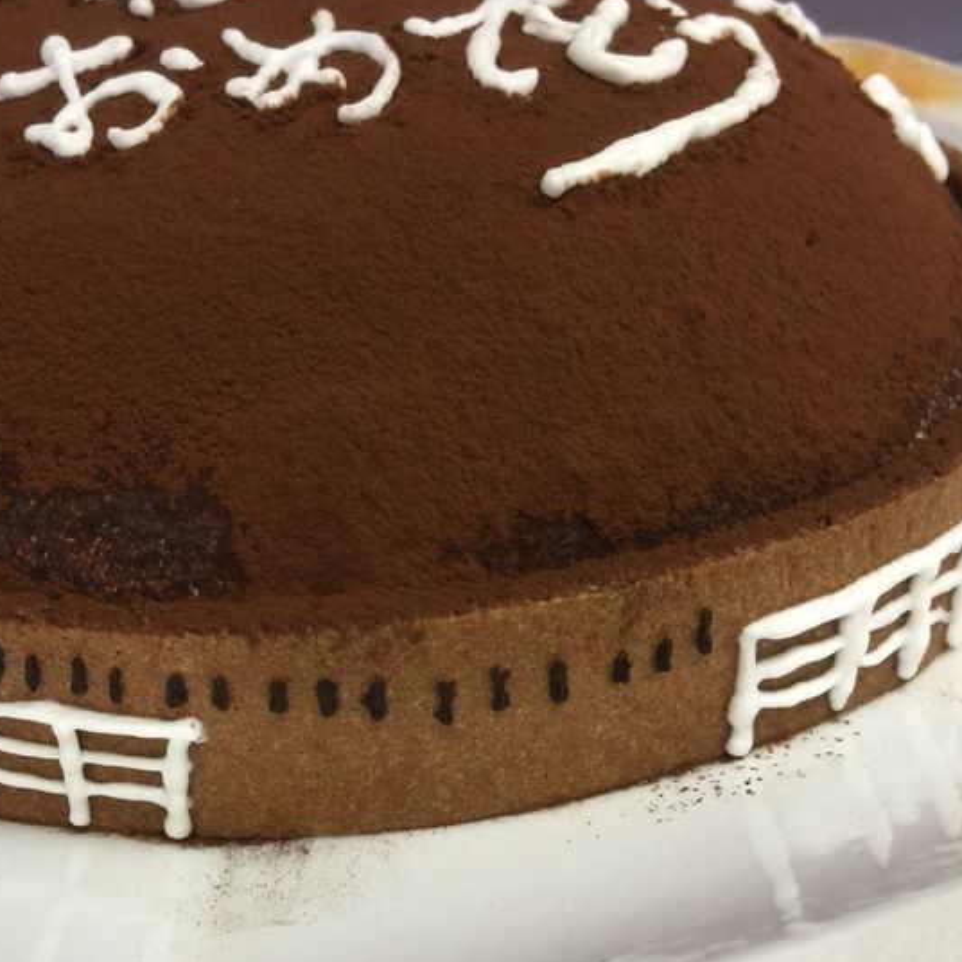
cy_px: 469
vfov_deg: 42.8
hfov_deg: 42.1
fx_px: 1226
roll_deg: +5.2
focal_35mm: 39
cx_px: 302
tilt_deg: -17.2
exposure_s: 1/15
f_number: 2.2
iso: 40
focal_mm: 4.15
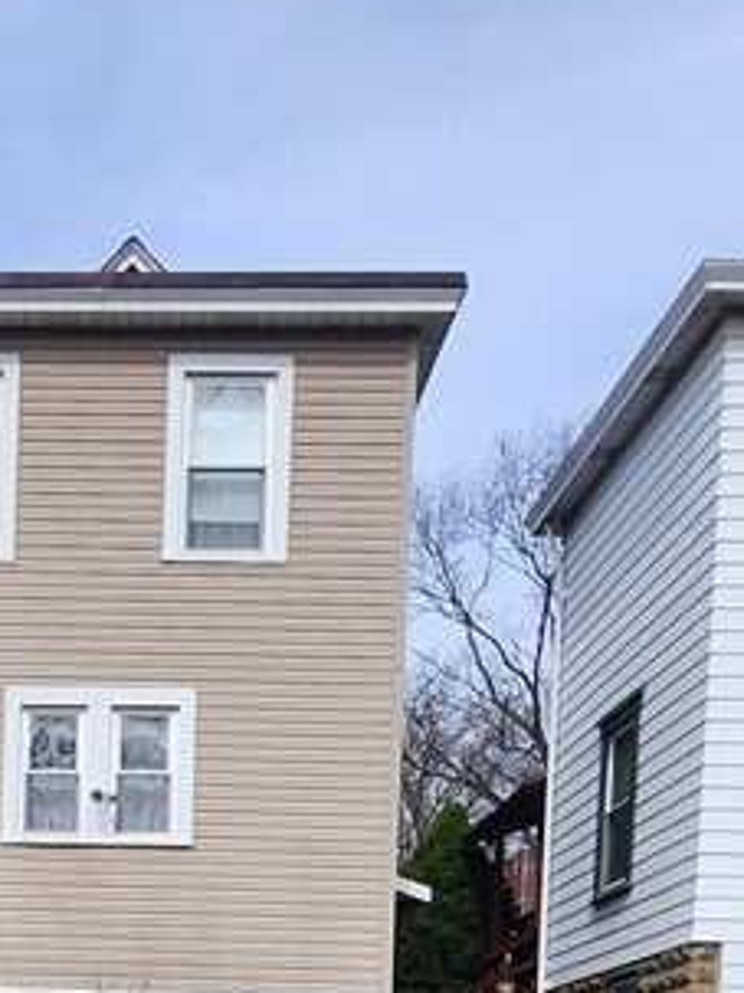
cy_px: 1216
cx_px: 23
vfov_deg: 33.9
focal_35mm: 44
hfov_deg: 30.8
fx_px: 1262
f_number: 2.2
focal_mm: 2.2
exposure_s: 1/1576
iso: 50
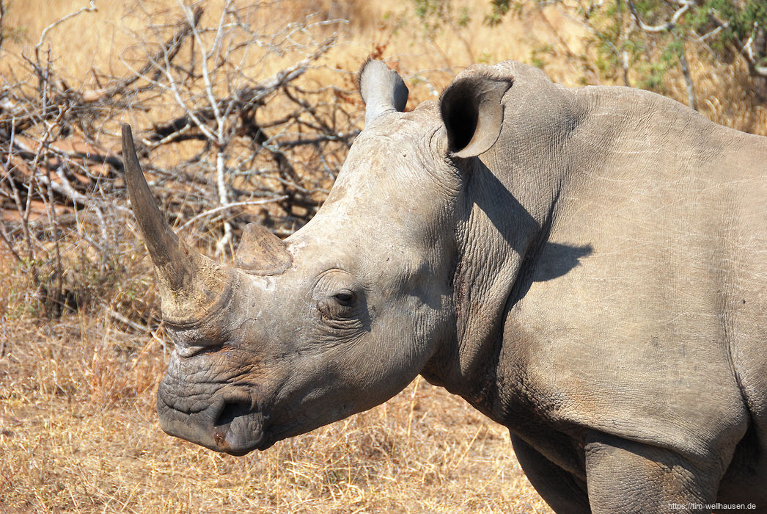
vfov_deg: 8.7
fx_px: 3359
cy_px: 257
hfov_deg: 13.0
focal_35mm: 158
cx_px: 384
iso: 100
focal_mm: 105
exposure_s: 1/320
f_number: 7.1
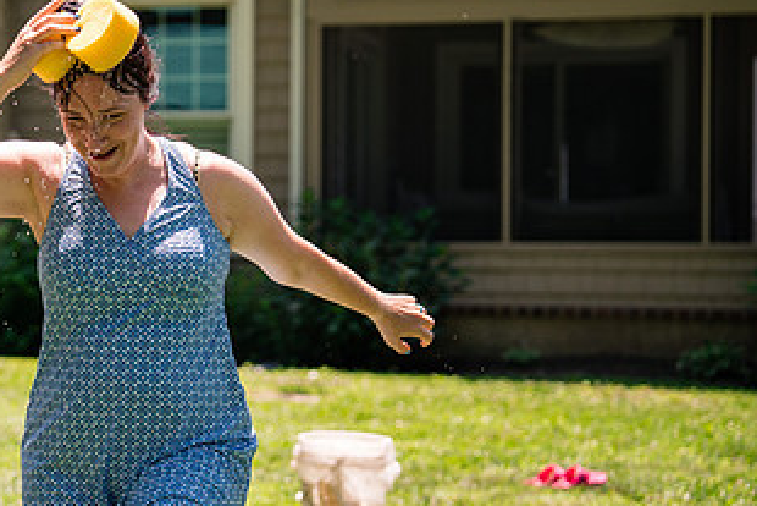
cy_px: 226
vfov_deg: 10.5
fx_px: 2756
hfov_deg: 15.5
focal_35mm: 131
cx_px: 68
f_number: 2.8
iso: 250
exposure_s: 1/1600
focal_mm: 70
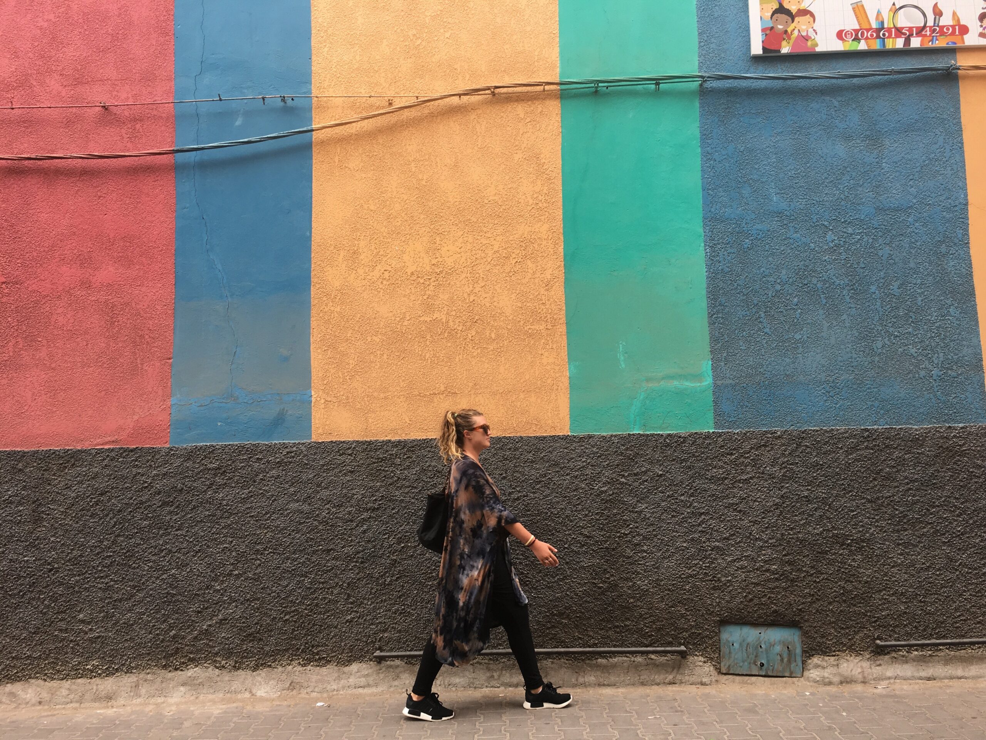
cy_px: 370
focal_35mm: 29
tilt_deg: +6.2
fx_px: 826
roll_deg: +2.1
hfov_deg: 61.7
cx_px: 493
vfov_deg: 48.2
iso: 25
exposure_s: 1/160
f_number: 2.2
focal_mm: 4.15
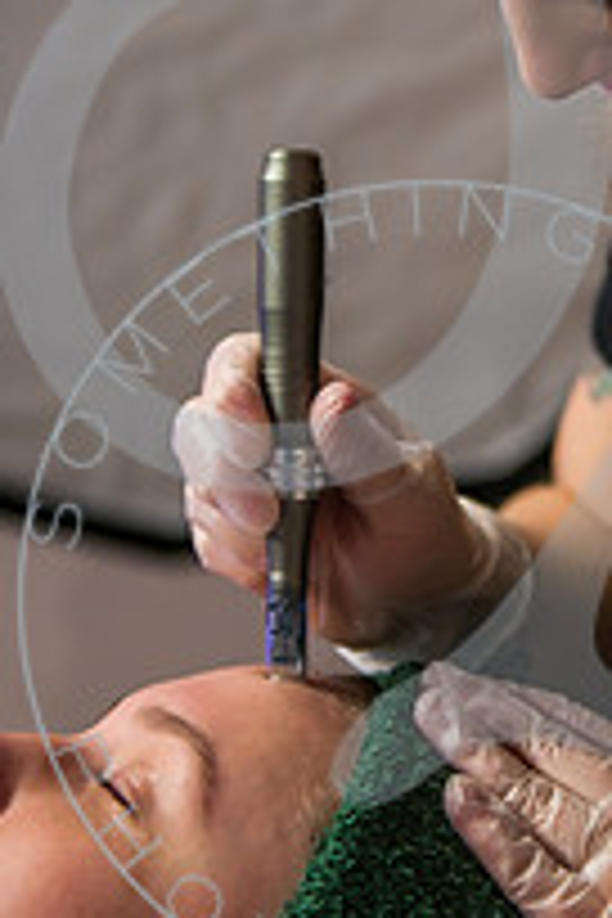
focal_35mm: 106
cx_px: 639
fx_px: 2703
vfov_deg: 19.2
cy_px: 256
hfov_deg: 12.7
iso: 200
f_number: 2.8
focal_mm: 48
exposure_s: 1/125
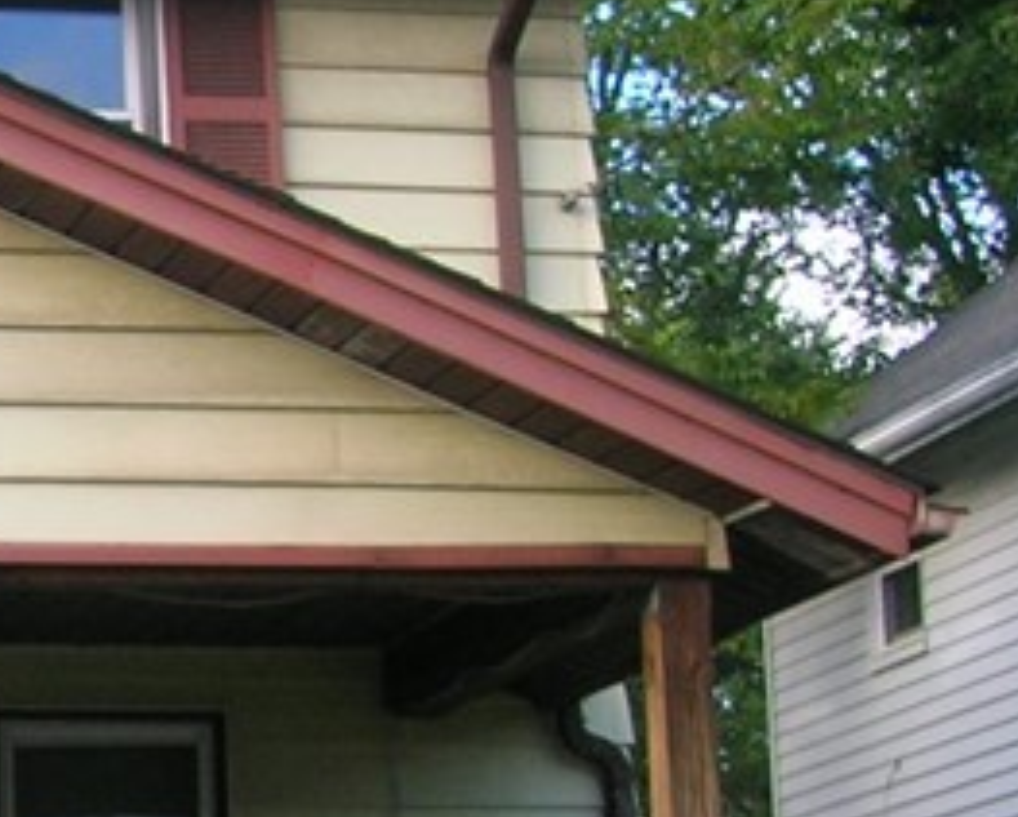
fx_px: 3891
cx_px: -737
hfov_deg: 13.6
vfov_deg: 11.9
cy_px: 662
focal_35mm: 129
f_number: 4.9
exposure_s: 1/42.2
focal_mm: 5.7
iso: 50
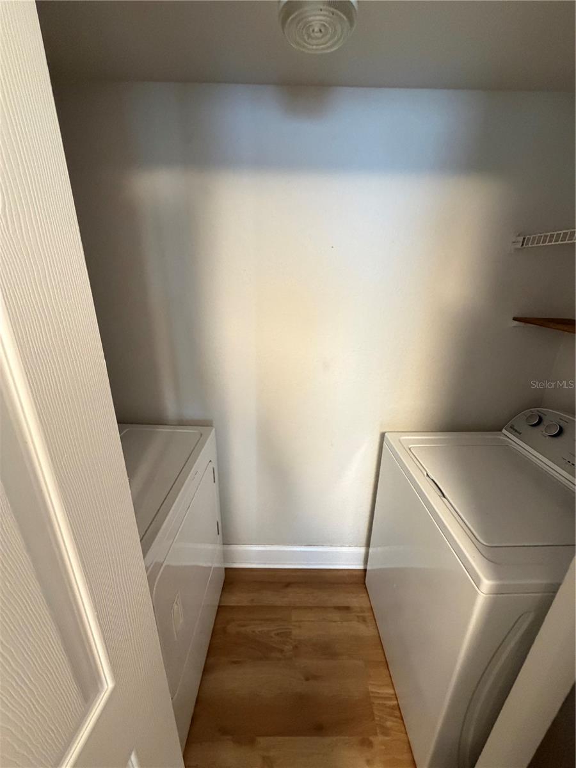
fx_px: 311
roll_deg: +0.2
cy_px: 384
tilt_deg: -20.2
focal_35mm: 14
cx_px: 288
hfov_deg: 85.7
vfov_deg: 102.1
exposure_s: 1/60
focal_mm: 2.22
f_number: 2.2
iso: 500
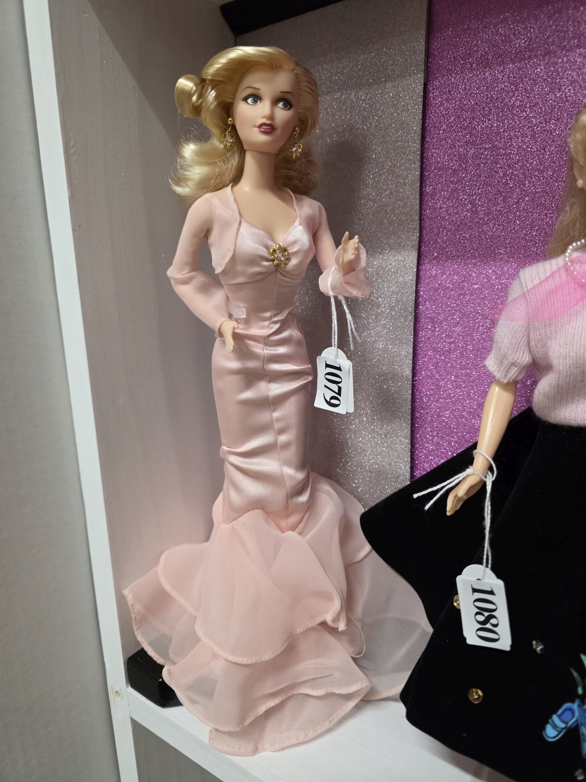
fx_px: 519
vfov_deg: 73.9
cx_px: 293
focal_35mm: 23
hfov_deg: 58.9
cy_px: 391
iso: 800
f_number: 1.7
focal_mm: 6.3
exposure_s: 1/100
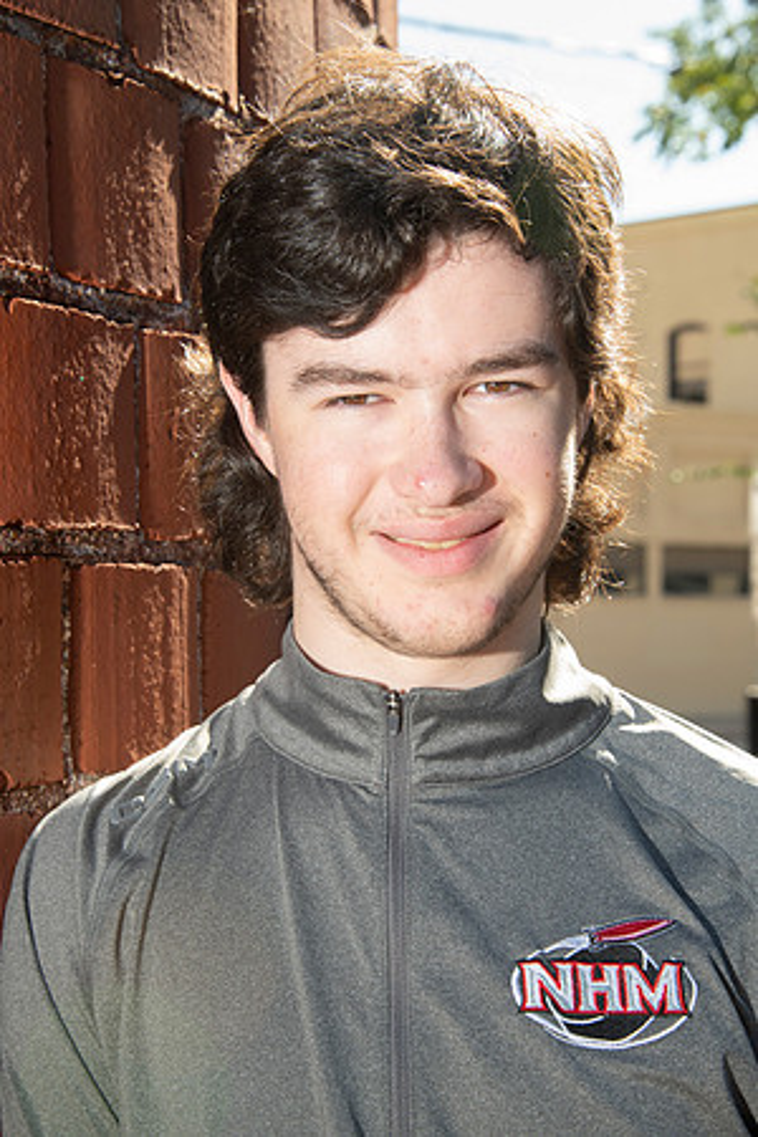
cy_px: 568
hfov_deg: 13.7
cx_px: 379
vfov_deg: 20.4
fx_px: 3158
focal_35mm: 100
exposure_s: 1/160
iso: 800
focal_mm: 100
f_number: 13
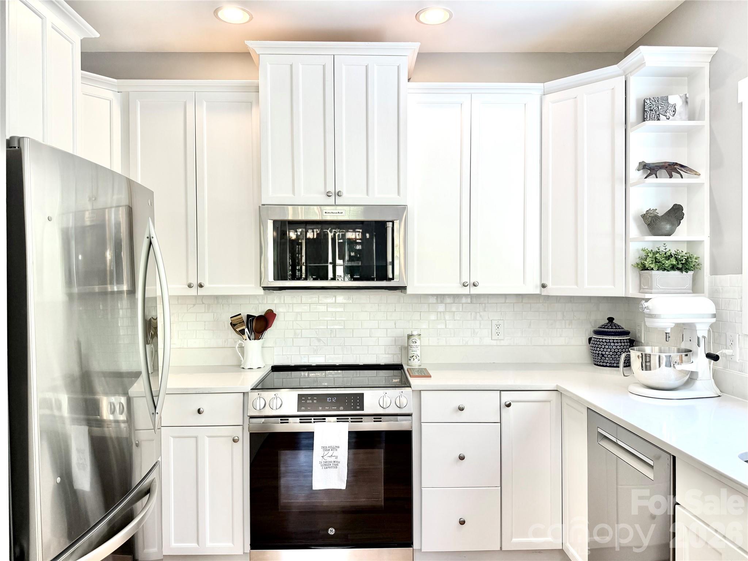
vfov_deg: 56.8
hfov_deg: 71.6
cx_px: 374
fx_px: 519
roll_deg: +0.4
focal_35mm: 24
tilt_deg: -0.6
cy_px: 280
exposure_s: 1/120
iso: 64
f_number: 1.78
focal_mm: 6.76
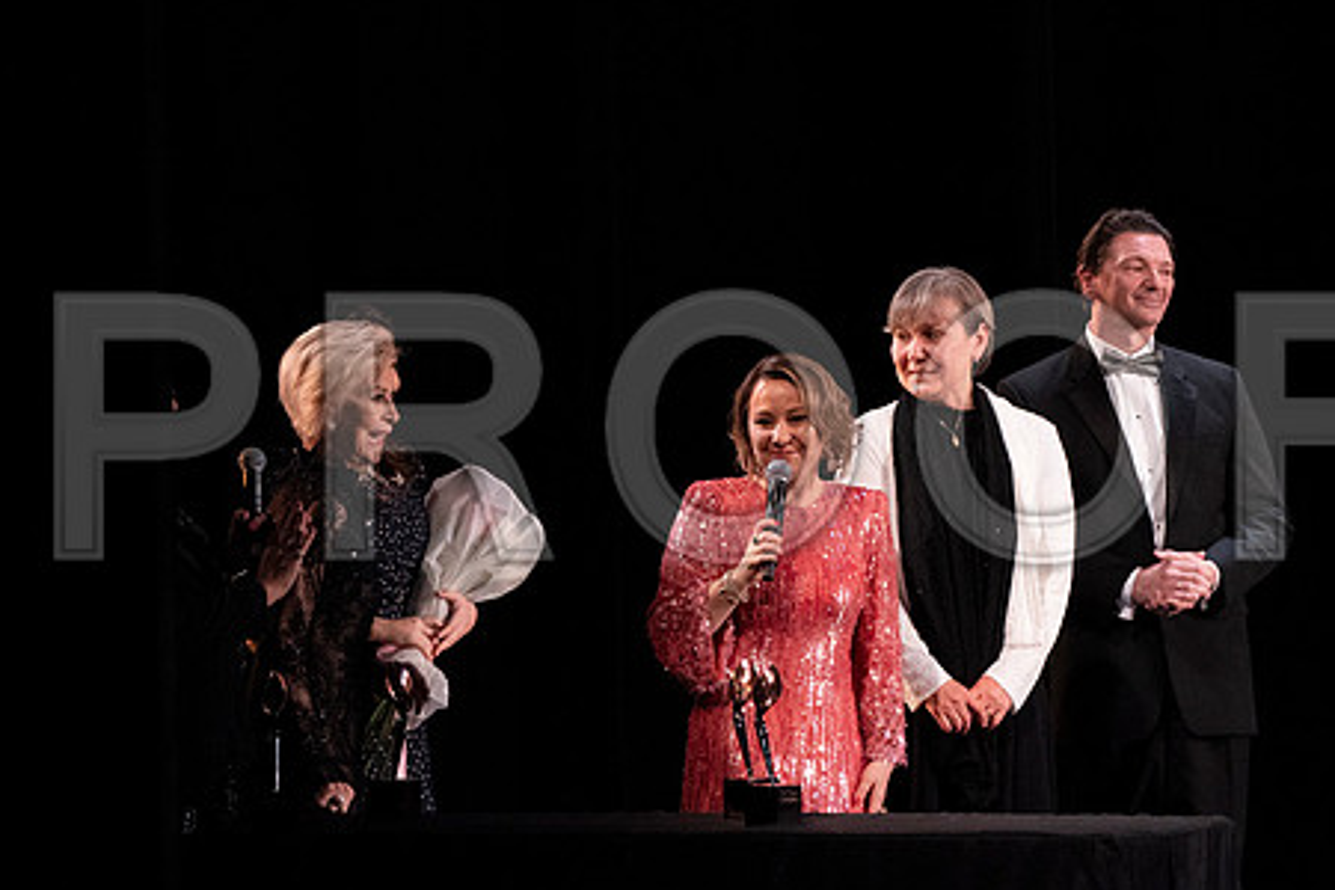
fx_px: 19134
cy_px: 435
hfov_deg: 4.0
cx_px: 709
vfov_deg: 2.7
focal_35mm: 516
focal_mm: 400
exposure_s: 1/320
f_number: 8
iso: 12800
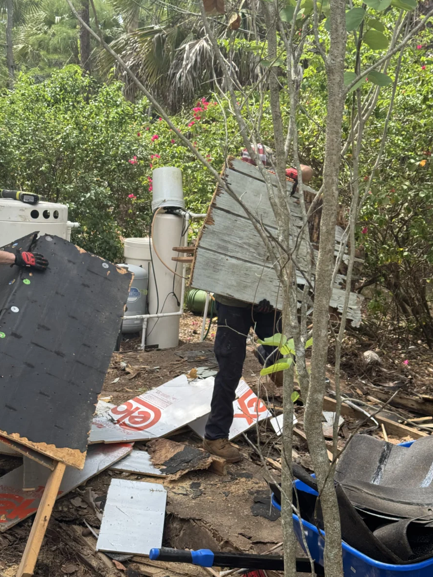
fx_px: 817
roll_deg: -2.1
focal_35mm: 49
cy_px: 288
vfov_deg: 38.9
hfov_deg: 29.7
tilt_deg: -9.2
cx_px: 216
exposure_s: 1/995
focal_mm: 6.76
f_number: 1.78
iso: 64
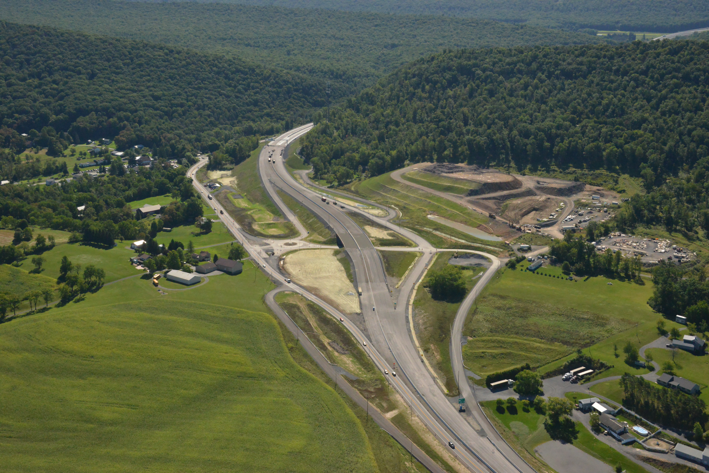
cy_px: 236
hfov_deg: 41.1
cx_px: 354
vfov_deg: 28.1
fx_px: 946
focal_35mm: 48
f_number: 20
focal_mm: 48
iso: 6400
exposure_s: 1/2500
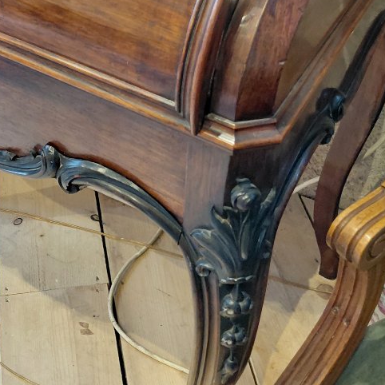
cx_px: 108
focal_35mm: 55
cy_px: -4
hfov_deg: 30.7
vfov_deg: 29.0
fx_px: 692
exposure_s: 1/25
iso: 320
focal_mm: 4.69
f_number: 1.8
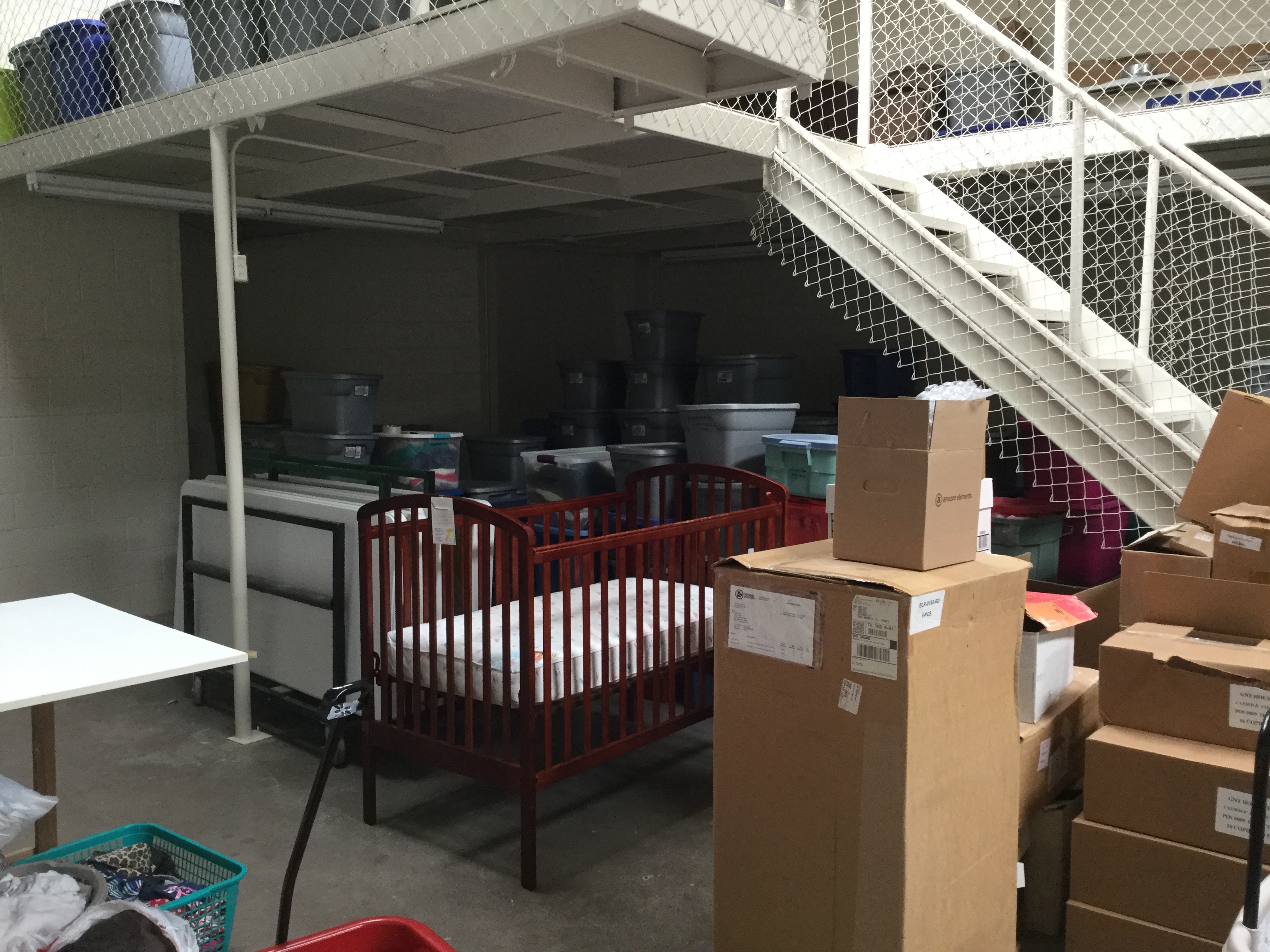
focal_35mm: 31
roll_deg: +0.3
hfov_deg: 58.4
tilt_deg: -6.0
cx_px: 635
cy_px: 476
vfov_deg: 45.4
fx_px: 1137
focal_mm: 3.3
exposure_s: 1/30
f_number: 2.4
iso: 100
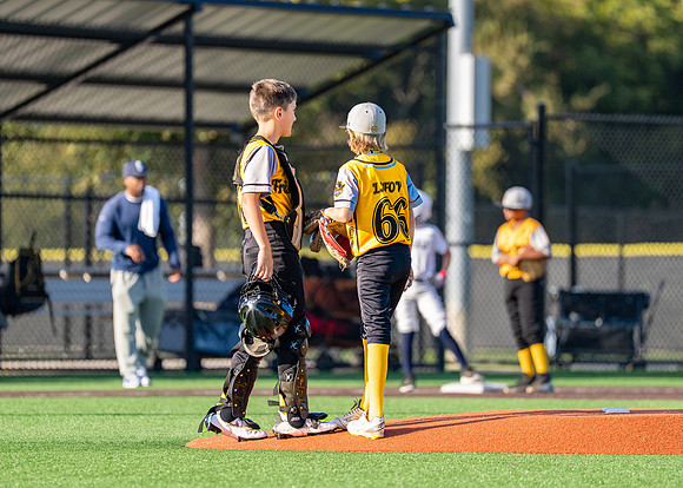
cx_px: 333
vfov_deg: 5.2
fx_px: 5404
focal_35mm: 279
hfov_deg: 7.2
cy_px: 248
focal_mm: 200
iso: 320
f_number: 2.8
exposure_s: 1/2500
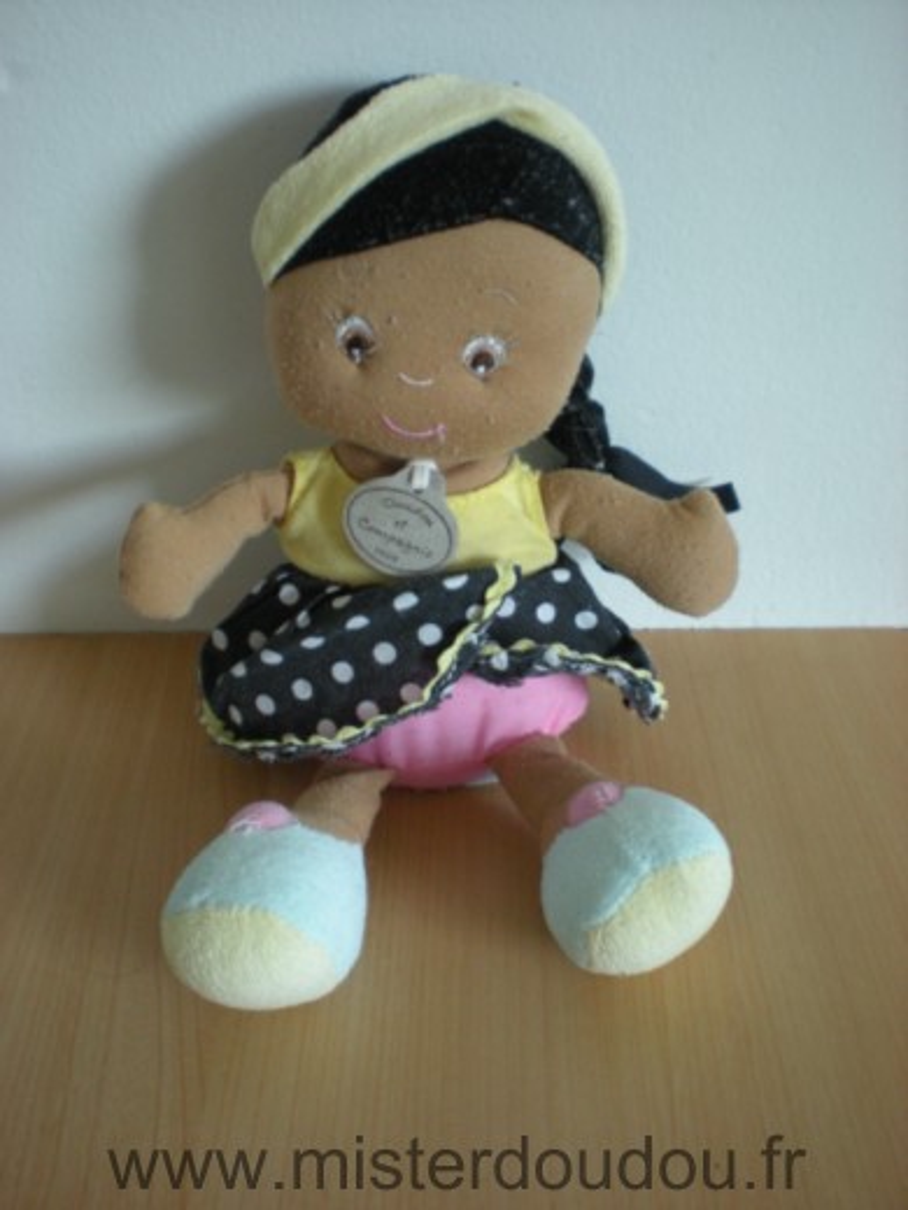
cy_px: 605
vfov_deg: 49.0
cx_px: 454
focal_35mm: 38
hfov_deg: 37.7
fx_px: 1329
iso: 200
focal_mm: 6.3
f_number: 3.1
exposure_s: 1/11
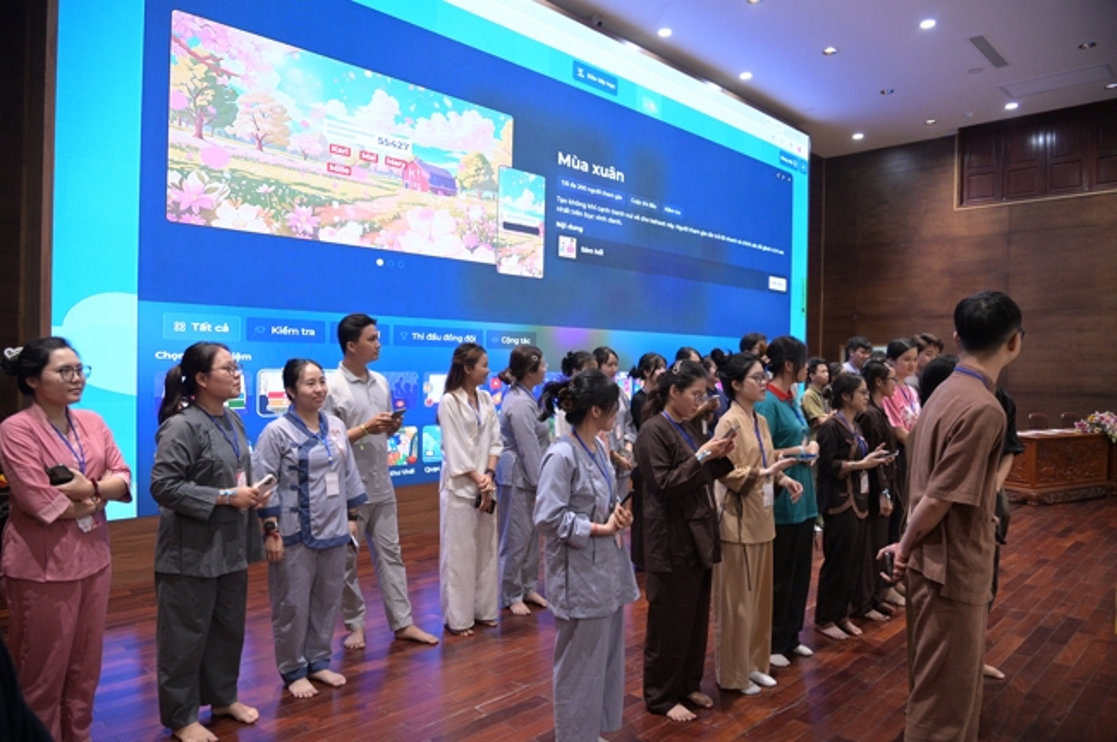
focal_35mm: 24
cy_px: 371
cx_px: 558
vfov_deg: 53.0
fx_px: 744
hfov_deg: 73.8
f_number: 4
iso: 5000
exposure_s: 1/160
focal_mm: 24
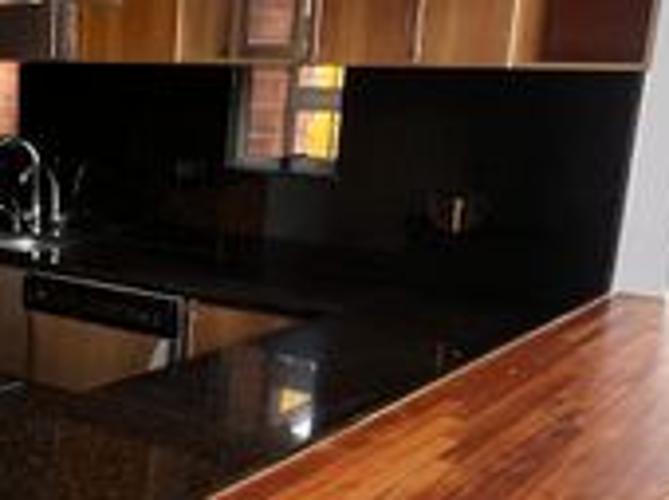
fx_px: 984
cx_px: 81
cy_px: 354
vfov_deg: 28.2
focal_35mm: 51
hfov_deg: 35.6
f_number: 1.8
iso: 100
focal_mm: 1.57
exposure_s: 1/99
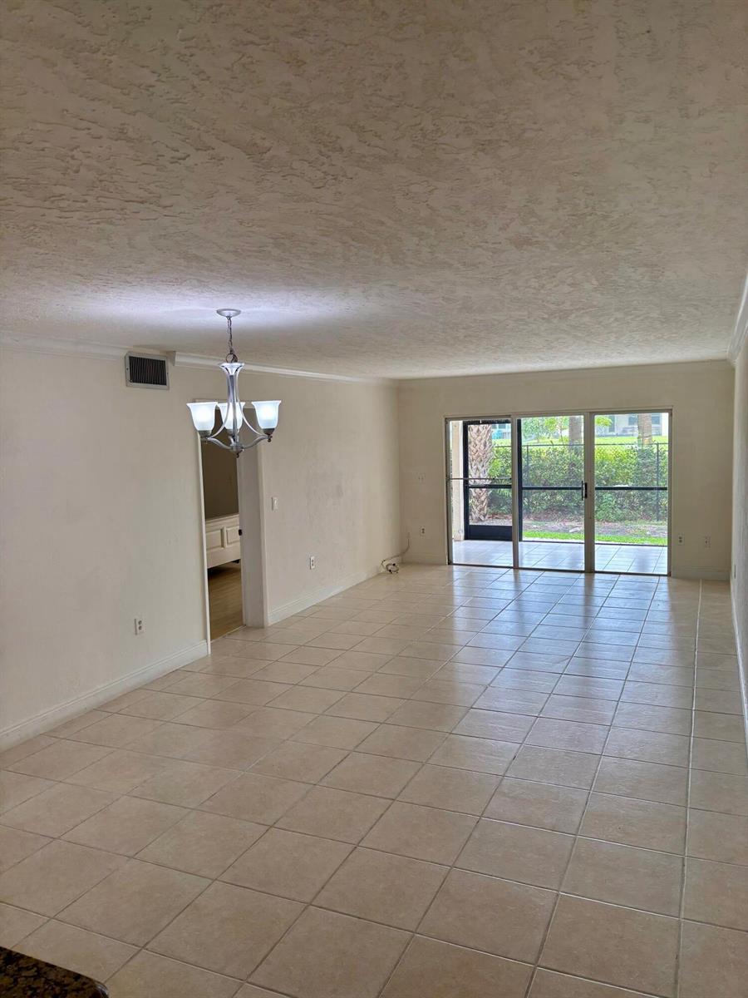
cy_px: 499
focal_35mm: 26
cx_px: 374
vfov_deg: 67.3
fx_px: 749
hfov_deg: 53.1
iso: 64
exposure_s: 1/120
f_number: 1.6
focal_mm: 5.96
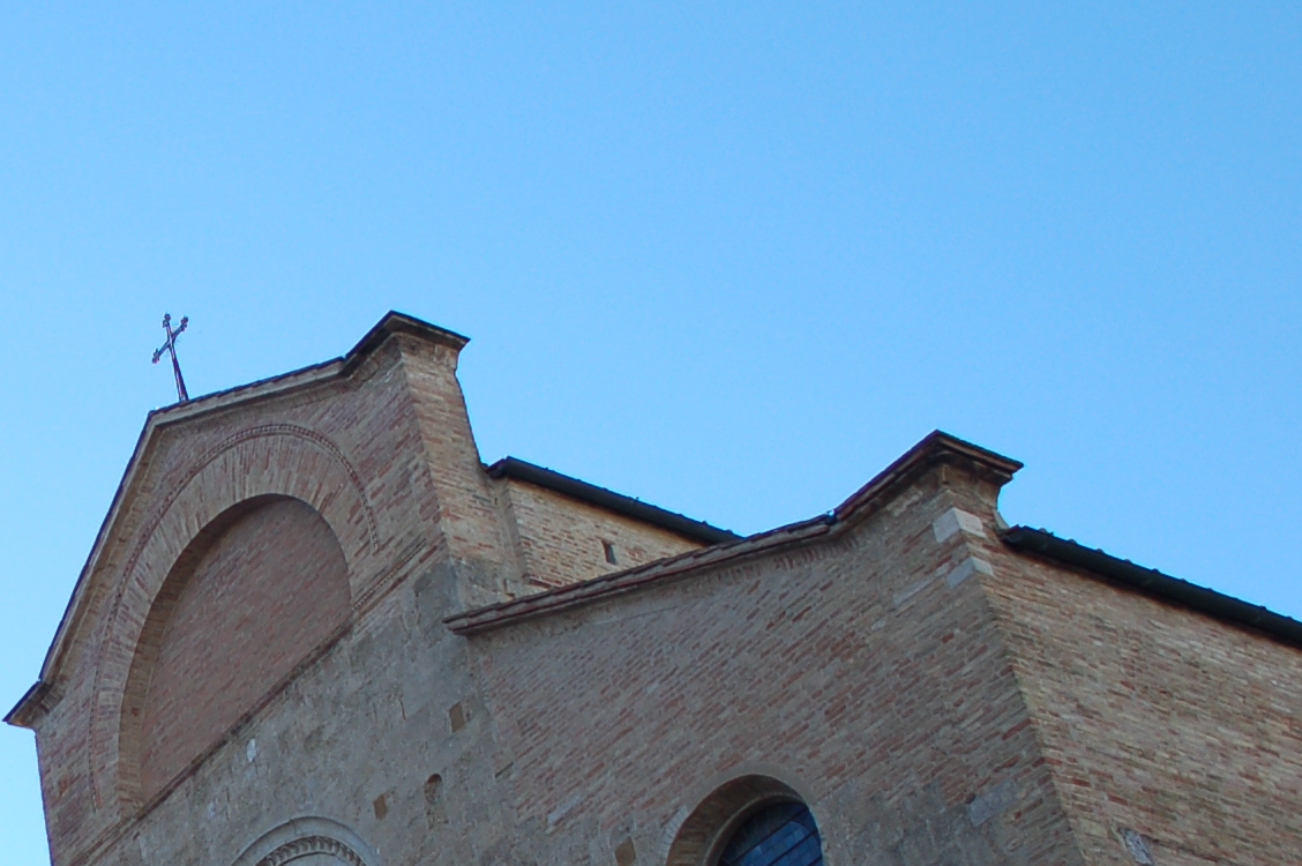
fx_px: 2891
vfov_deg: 16.9
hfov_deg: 22.9
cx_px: -332
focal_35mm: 80
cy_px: 715
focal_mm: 20
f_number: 7.1
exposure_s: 1/200
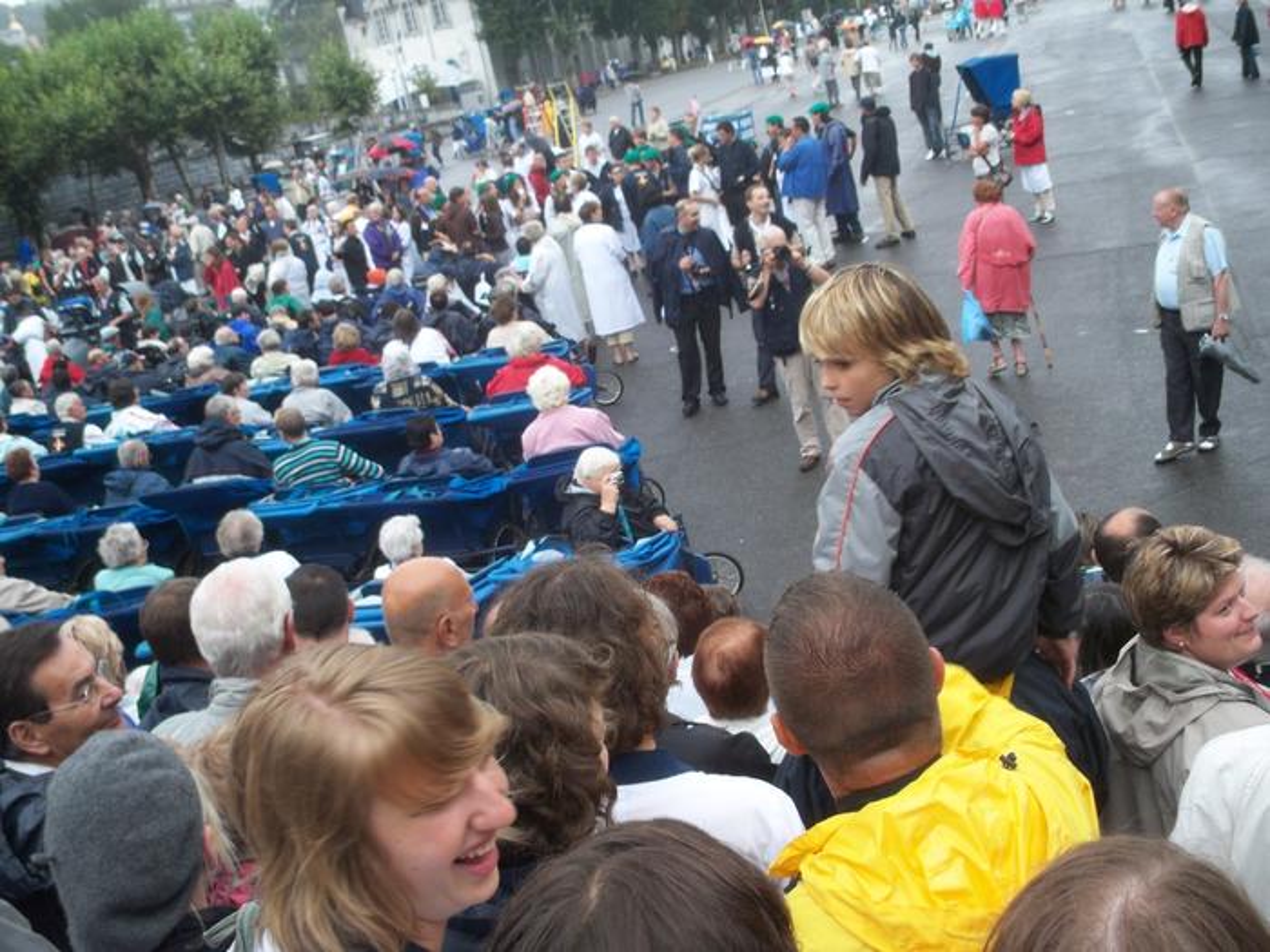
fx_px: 1357
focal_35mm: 37
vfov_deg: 38.7
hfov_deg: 50.1
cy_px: 476
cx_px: 635
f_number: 3.4
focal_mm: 7.9
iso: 64
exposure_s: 1/80
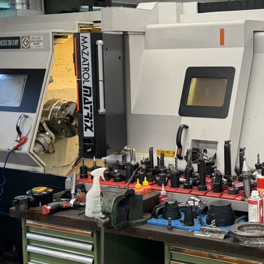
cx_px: 184
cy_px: 101
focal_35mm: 67
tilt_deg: -2.7
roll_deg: +1.1
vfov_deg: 25.7
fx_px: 578
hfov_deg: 25.5
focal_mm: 6.76
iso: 200
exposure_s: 1/100
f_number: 1.78
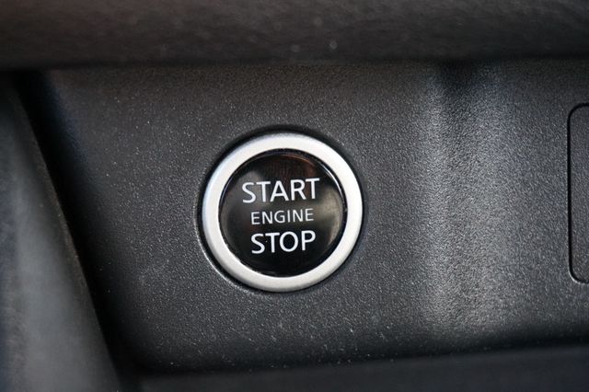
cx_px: 294
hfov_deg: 29.3
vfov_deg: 19.7
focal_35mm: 69
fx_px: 1128
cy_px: 196
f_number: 5.6
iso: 2000
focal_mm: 46
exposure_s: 1/80
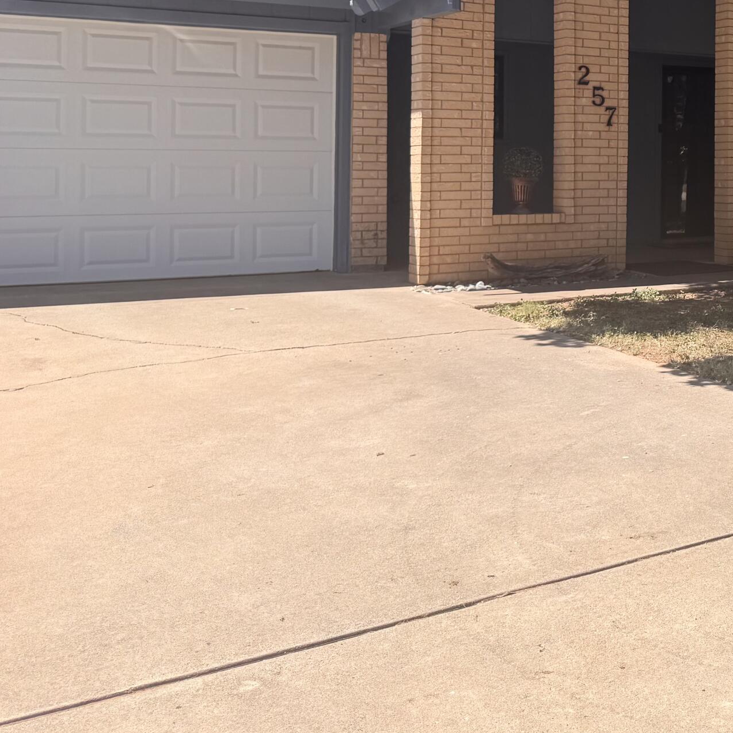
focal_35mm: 50
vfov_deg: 33.0
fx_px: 1198
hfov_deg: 29.6
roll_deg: -0.6
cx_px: 863
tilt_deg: +1.1
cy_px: 140
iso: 80
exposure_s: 1/2959
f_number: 1.78
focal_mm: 6.76
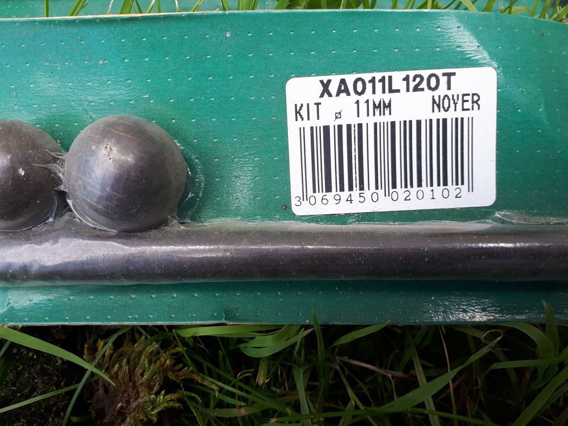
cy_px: 213
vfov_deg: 51.4
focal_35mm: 27
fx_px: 443
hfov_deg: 65.3
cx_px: 284
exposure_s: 1/131
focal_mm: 3.6
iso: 40
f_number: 1.9
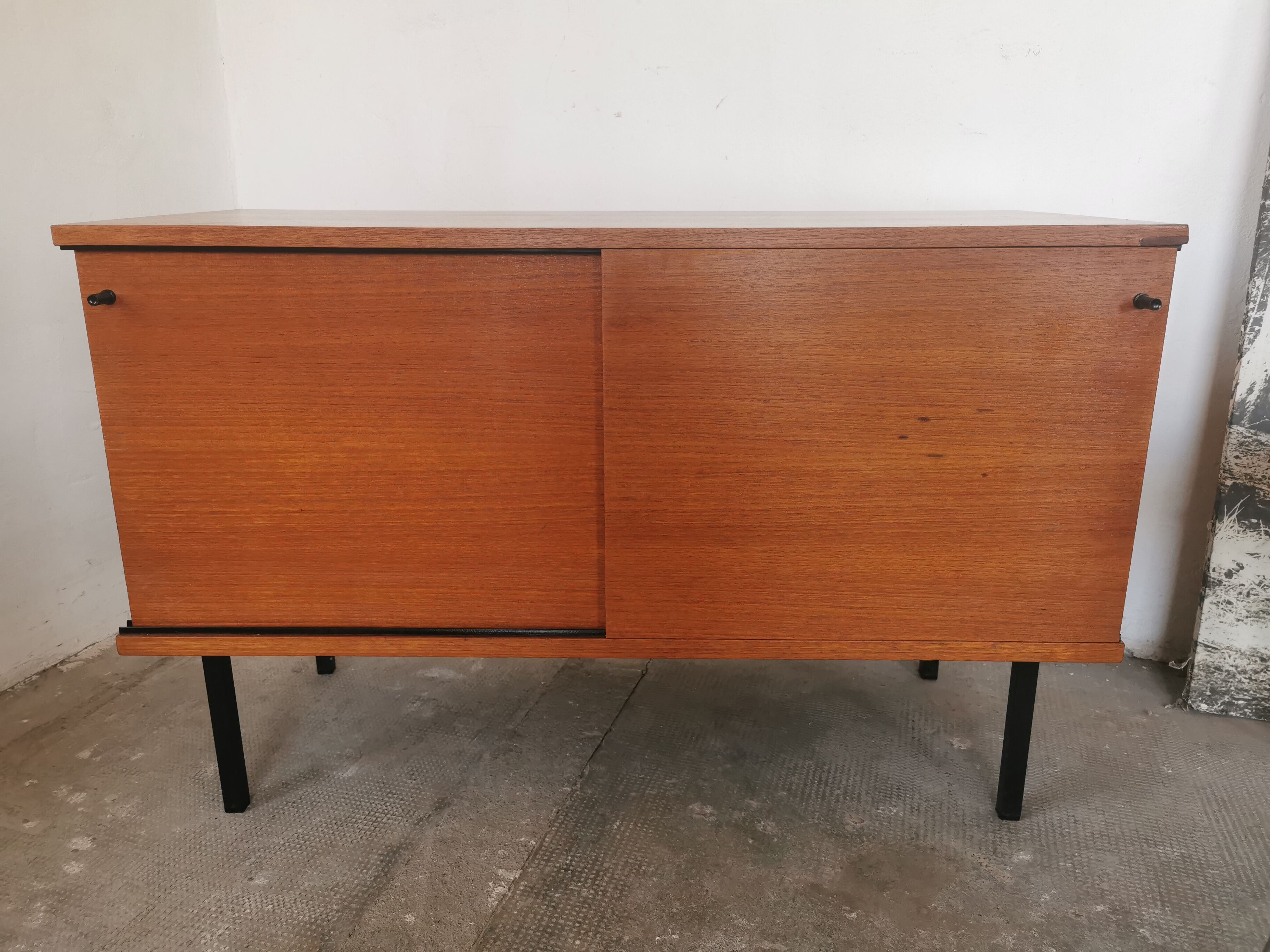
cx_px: 635
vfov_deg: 51.4
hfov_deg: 65.3
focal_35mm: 27
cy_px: 476
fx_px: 991
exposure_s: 1/120
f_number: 1.6
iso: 125
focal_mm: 5.56
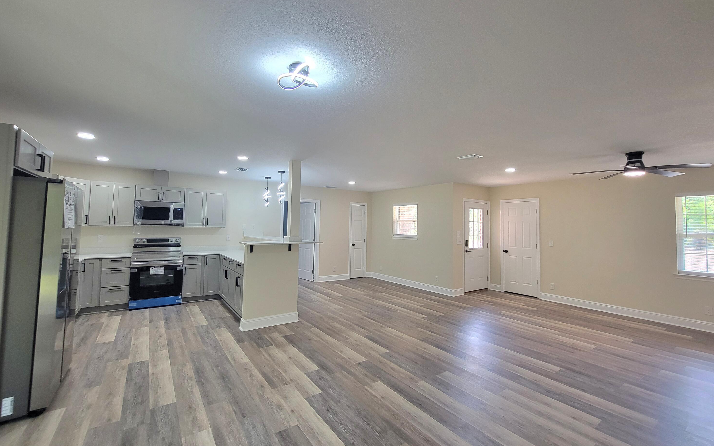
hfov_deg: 105.3
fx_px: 272
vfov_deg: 78.6
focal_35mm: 14
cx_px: 357
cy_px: 210
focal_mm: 2.2
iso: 160
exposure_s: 1/60.2
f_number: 2.2
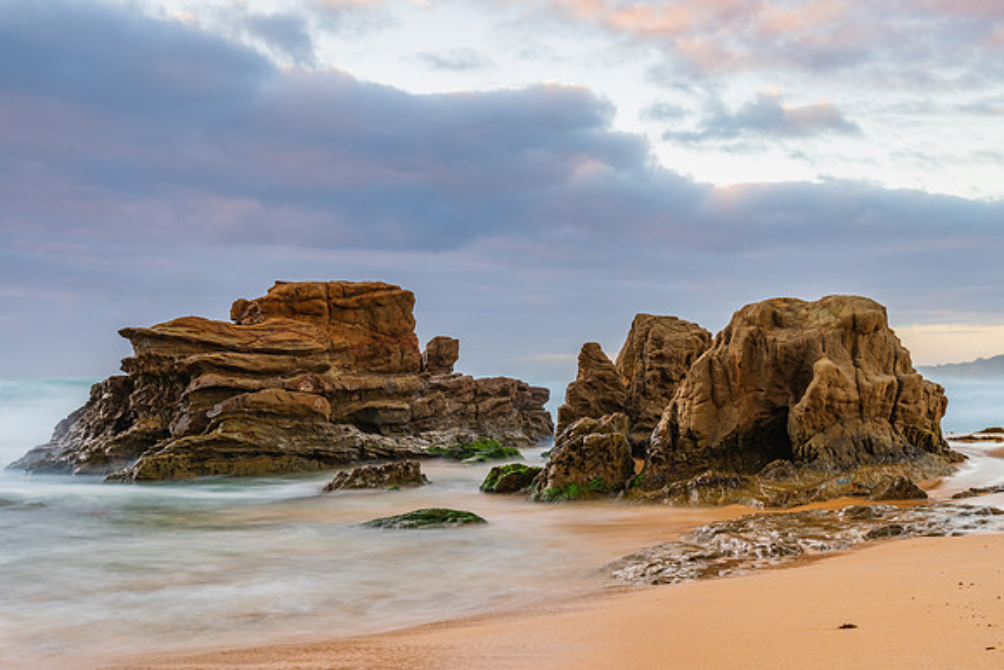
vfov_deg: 27.9
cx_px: 502
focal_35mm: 48
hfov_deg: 40.8
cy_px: 335
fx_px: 1349
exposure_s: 6
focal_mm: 48
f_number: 9
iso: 31
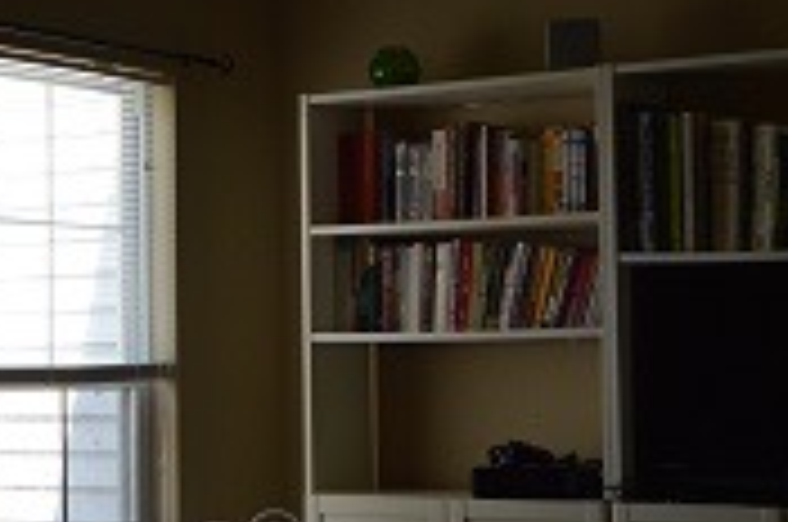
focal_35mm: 93
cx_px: 171
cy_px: 230
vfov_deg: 14.6
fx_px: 2032
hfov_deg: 21.7
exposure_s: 1/125
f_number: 5.6
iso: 400
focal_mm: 18
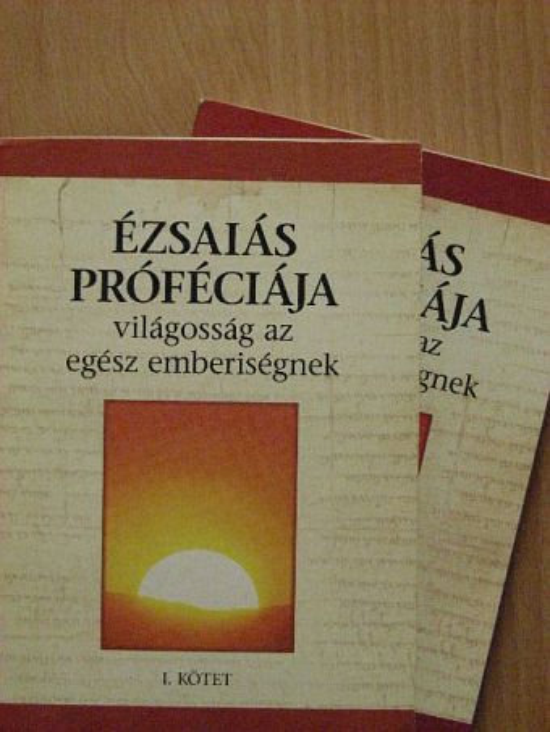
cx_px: 275
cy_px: 366
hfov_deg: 17.0
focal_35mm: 87
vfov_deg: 22.5
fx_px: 1842
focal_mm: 14.6
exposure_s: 1/518
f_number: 4
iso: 800
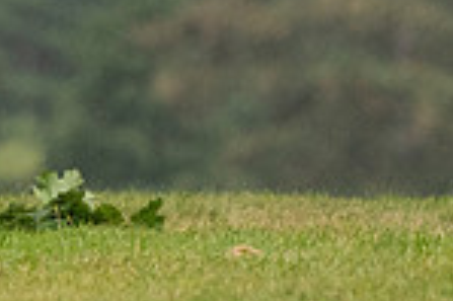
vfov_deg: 0.8
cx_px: -423
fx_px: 21330
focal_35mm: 1697
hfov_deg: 1.2
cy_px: -257
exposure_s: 1/800
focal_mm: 290
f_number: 5.6
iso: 2000
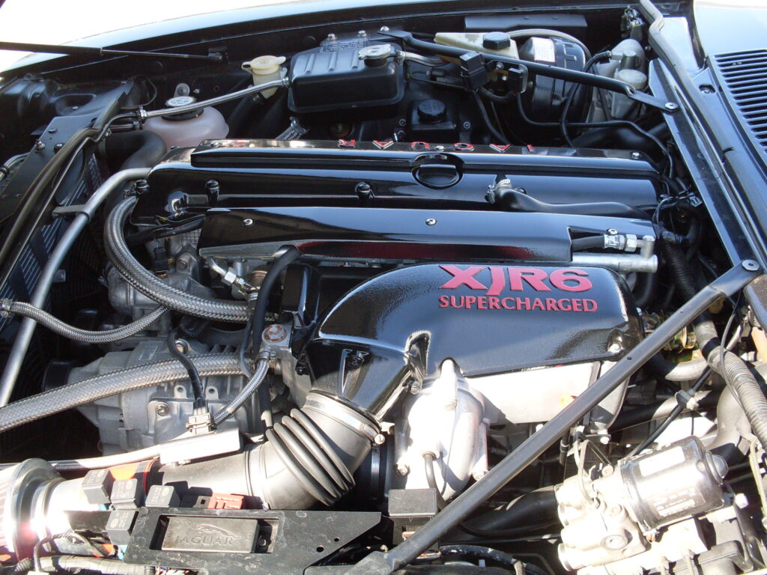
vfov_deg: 37.7
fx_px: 842
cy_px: 288
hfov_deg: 49.0
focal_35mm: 38
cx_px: 384
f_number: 2.8
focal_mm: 6.3
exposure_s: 1/180
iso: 80
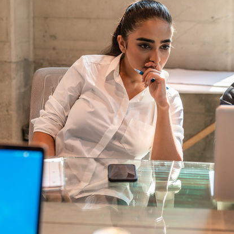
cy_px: 111
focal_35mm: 84
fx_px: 642
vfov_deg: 20.6
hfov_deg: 20.6
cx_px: 158
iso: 640
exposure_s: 1/250
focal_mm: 51
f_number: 2.8
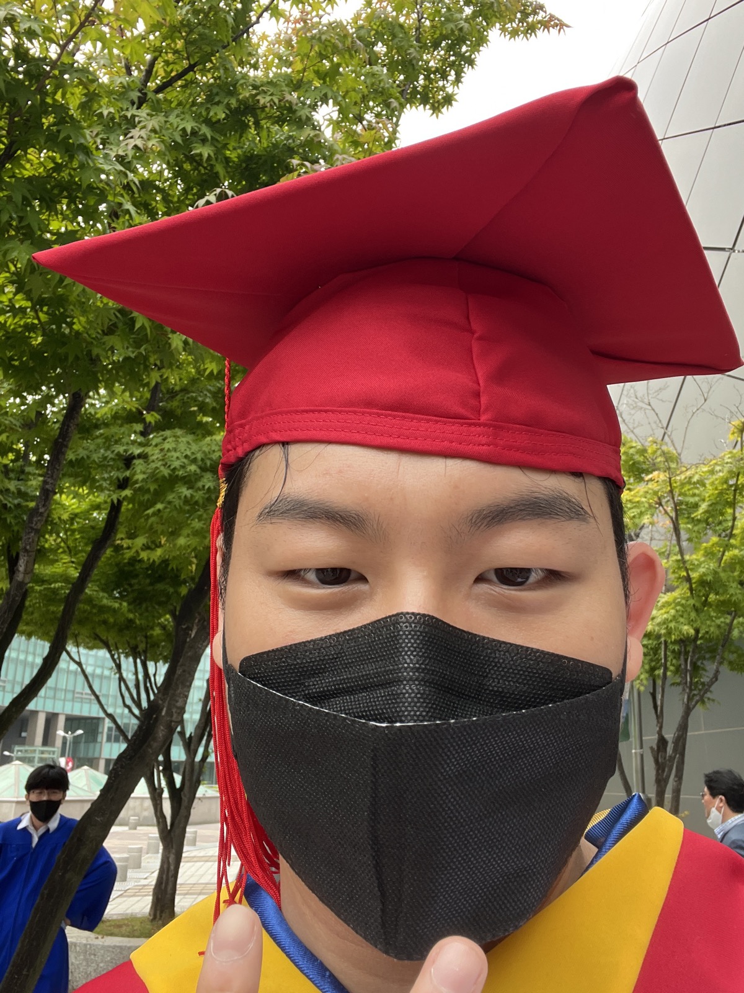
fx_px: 860
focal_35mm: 30
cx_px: 372
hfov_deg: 46.8
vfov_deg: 60.0
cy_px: 496
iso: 32
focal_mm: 2.71
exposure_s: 1/164
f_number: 2.2
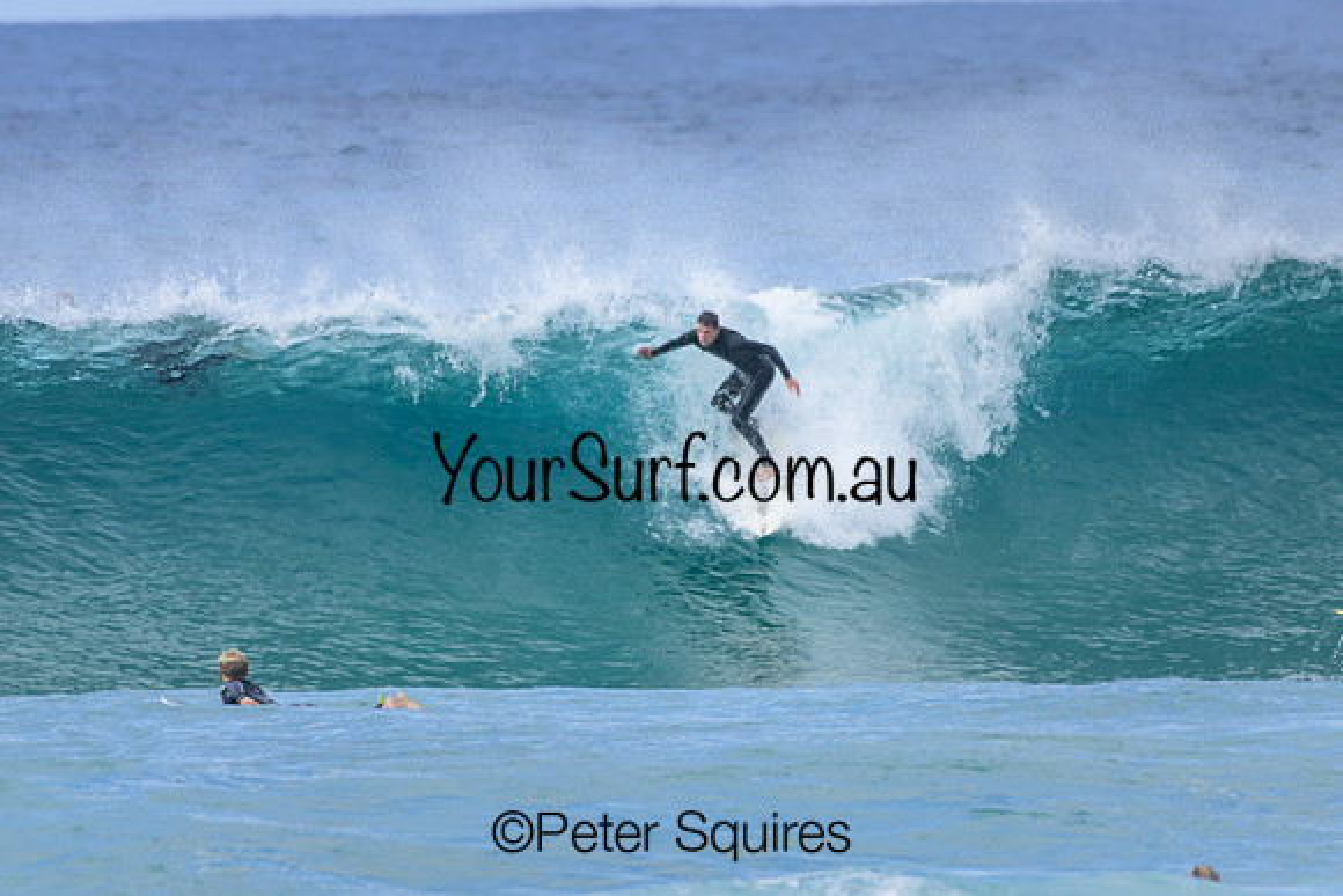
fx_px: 37313
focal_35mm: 1000
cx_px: 672
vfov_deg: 1.4
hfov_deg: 2.1
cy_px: 448
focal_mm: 1000
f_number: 11
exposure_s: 1/2000
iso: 1600
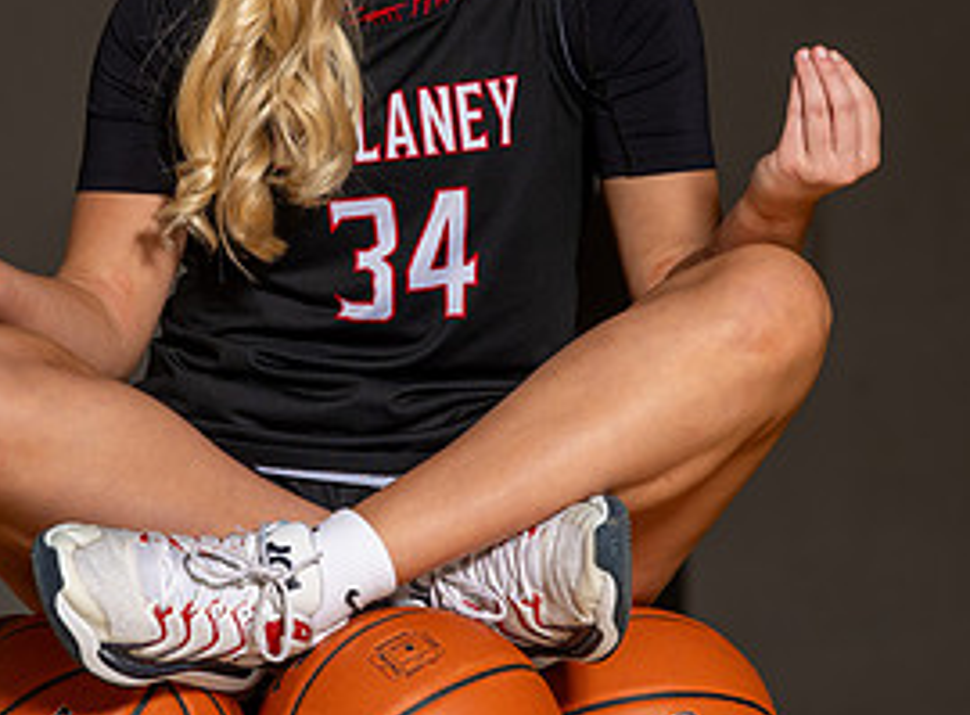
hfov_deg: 5.9
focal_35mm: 338
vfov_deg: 4.3
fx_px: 9413
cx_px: 375
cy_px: 126
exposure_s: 1/200
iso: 80
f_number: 4.5
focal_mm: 99
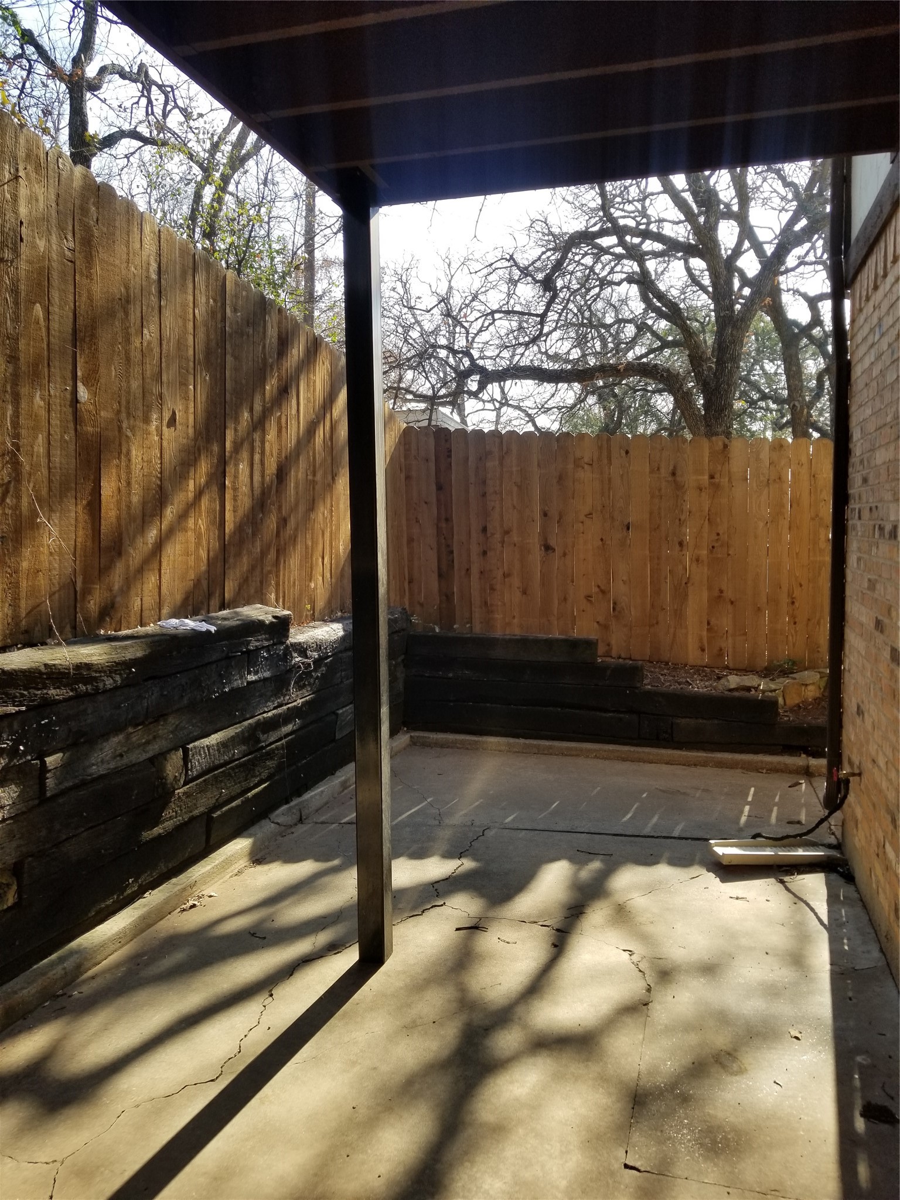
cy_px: 600
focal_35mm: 26
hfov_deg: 53.1
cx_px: 450
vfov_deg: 67.3
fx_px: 901
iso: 50
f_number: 1.7
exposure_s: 1/608
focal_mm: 4.3
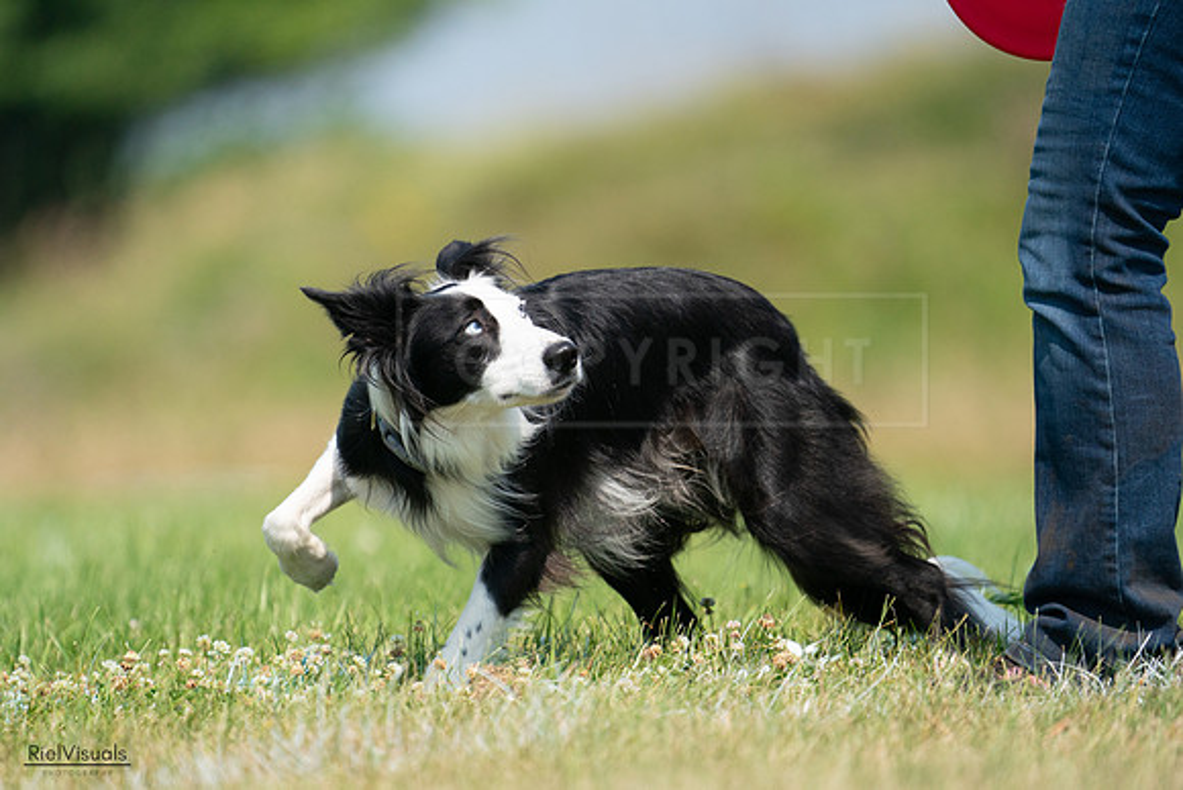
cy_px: 395
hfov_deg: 3.6
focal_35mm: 571
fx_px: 18767
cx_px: 592
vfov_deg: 2.4
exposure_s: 1/4000
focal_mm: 571
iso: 1250
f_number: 6.3
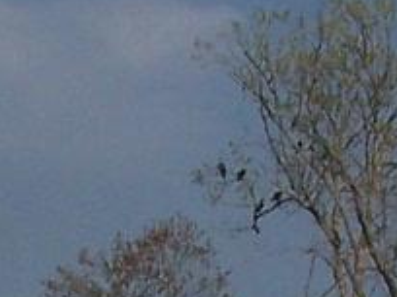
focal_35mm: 289
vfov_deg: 5.0
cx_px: -49
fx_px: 3314
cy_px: 738
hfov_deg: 6.8
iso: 80
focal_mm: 6.3
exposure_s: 1/1000
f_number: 5.6
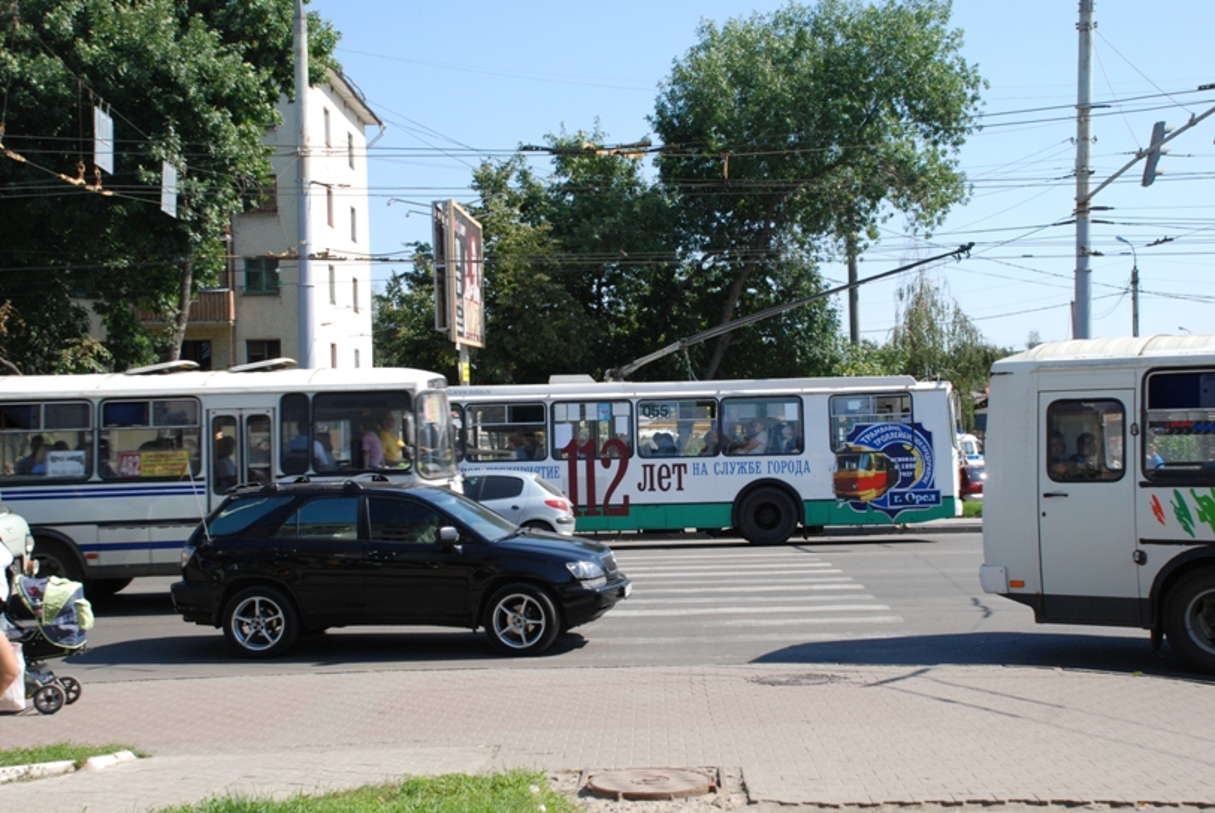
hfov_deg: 41.1
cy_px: 406
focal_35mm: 48
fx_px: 1622
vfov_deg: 28.1
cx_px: 608
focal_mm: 32
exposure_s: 1/400
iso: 400
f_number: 10
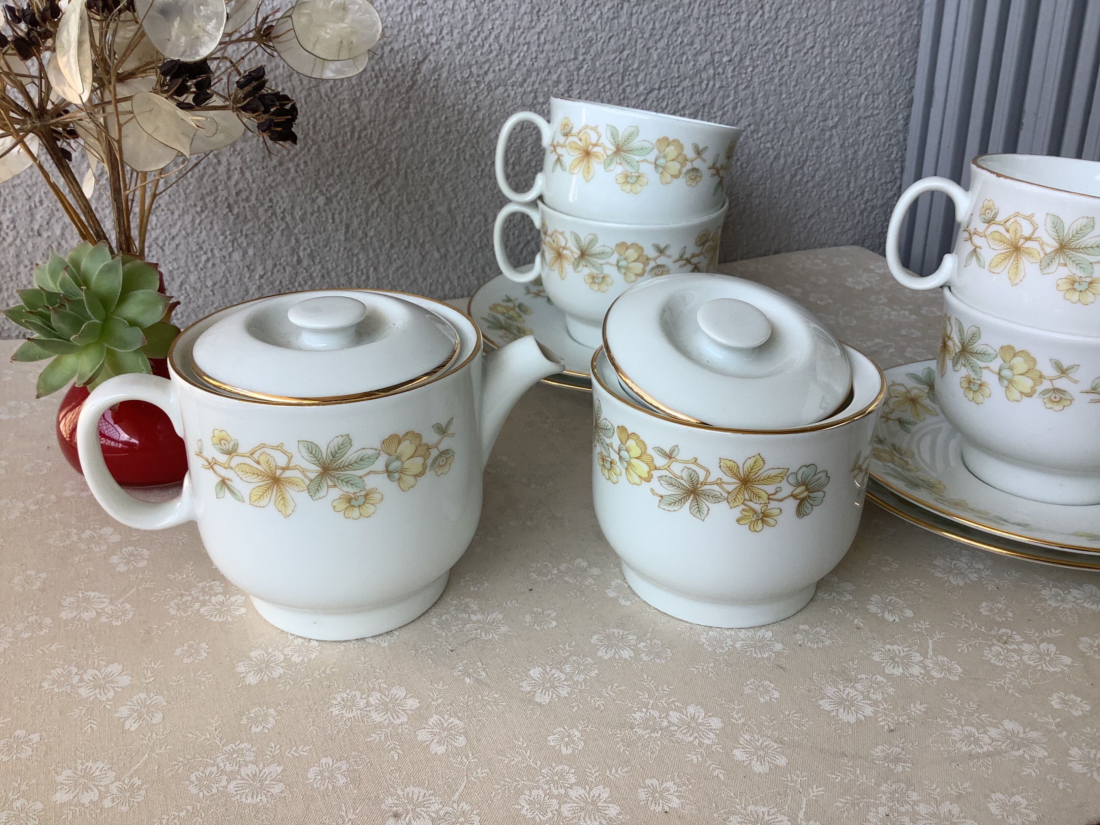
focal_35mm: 31
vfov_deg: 45.4
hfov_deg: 58.4
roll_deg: +1.2
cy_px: 412
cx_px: 550
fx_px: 985
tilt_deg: -26.5
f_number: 2.4
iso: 25
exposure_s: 1/181
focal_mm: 3.3
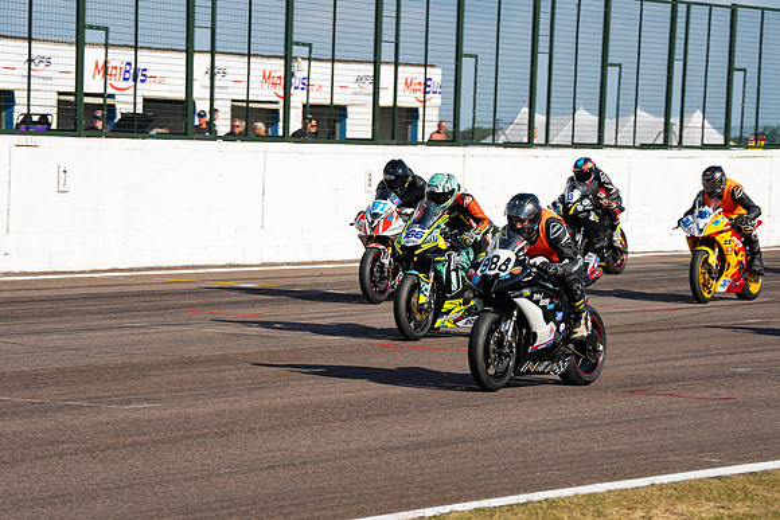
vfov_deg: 6.9
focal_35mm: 200
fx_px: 4334
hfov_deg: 10.3
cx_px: 390
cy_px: 260
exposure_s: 1/400
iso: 125
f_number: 10
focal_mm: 200
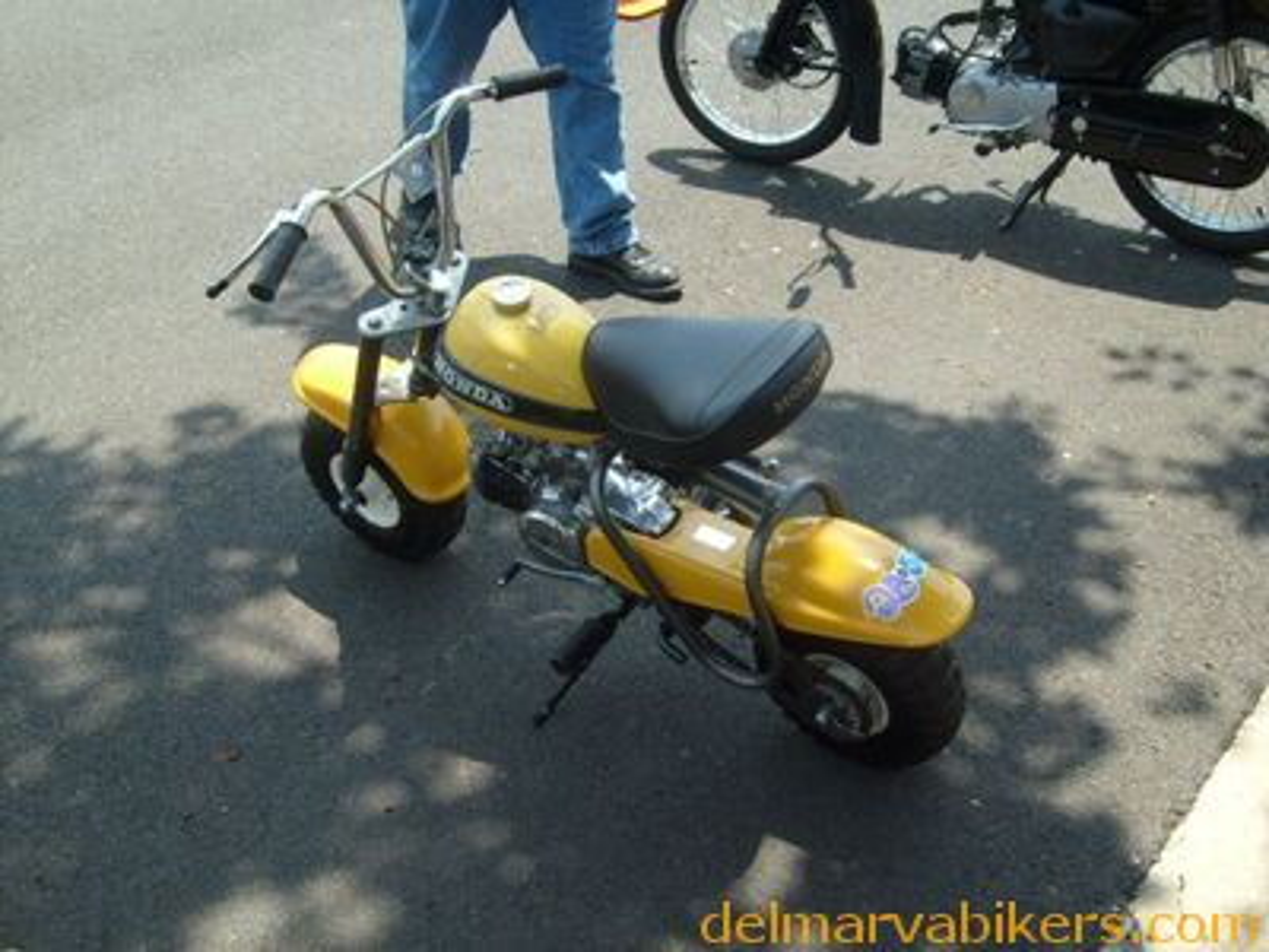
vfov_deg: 33.6
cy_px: 476
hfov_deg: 43.9
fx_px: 1576
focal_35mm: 43
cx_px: 634
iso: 80
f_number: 3
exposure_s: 1/350
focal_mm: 7.2
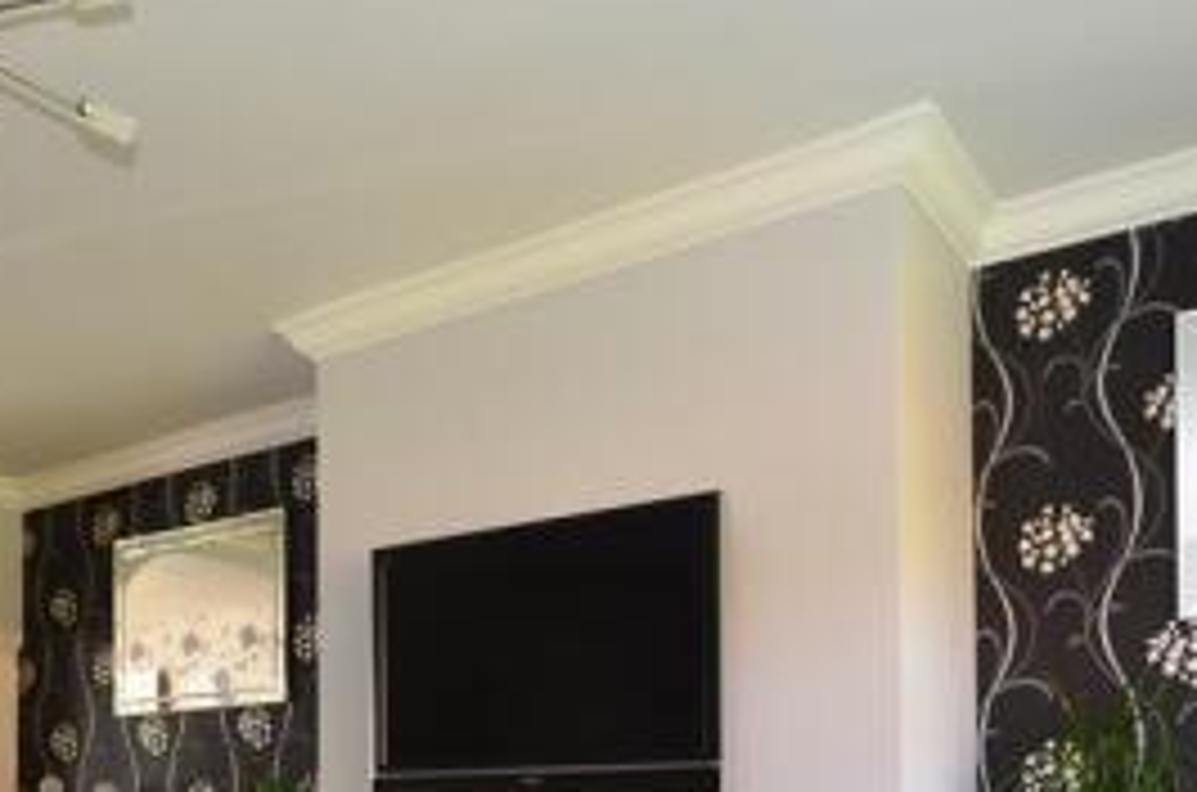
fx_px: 1227
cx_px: 508
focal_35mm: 37
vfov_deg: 32.6
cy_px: 806
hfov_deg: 51.8
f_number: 8
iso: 250
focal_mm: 10
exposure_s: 1/5
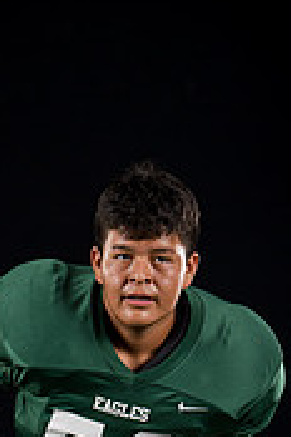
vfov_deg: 6.9
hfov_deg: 4.7
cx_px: 105
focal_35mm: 294
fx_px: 3564
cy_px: 548
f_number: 4
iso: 200
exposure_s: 1/160
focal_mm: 114
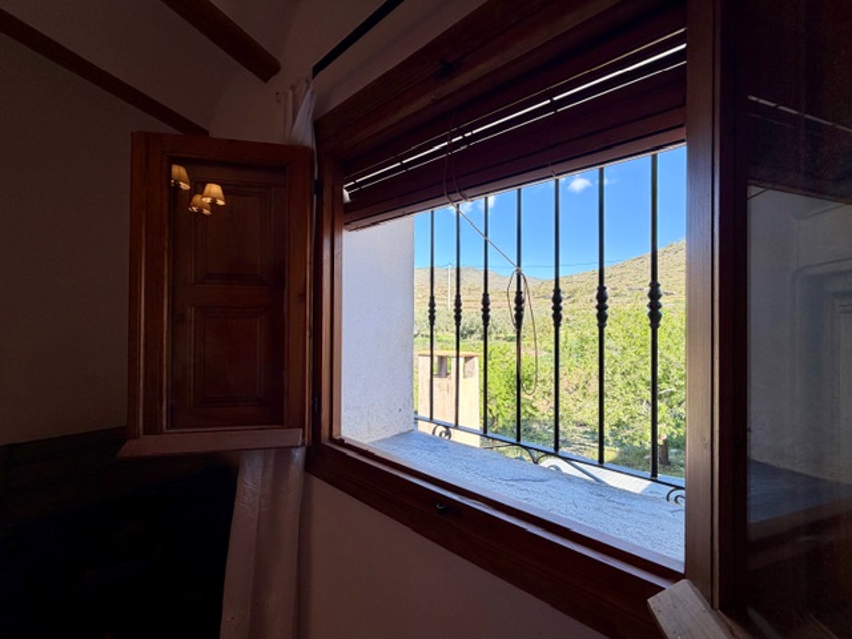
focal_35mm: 14
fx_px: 345
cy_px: 320
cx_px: 426
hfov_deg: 102.1
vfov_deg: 85.7
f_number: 2.2
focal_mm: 2.22
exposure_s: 1/100
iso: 16
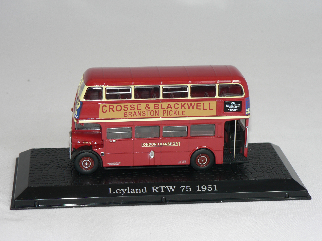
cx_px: 161
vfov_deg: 15.9
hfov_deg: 21.1
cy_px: 120
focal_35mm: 93
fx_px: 865
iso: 80
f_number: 3.2
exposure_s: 1/60
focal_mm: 15.5
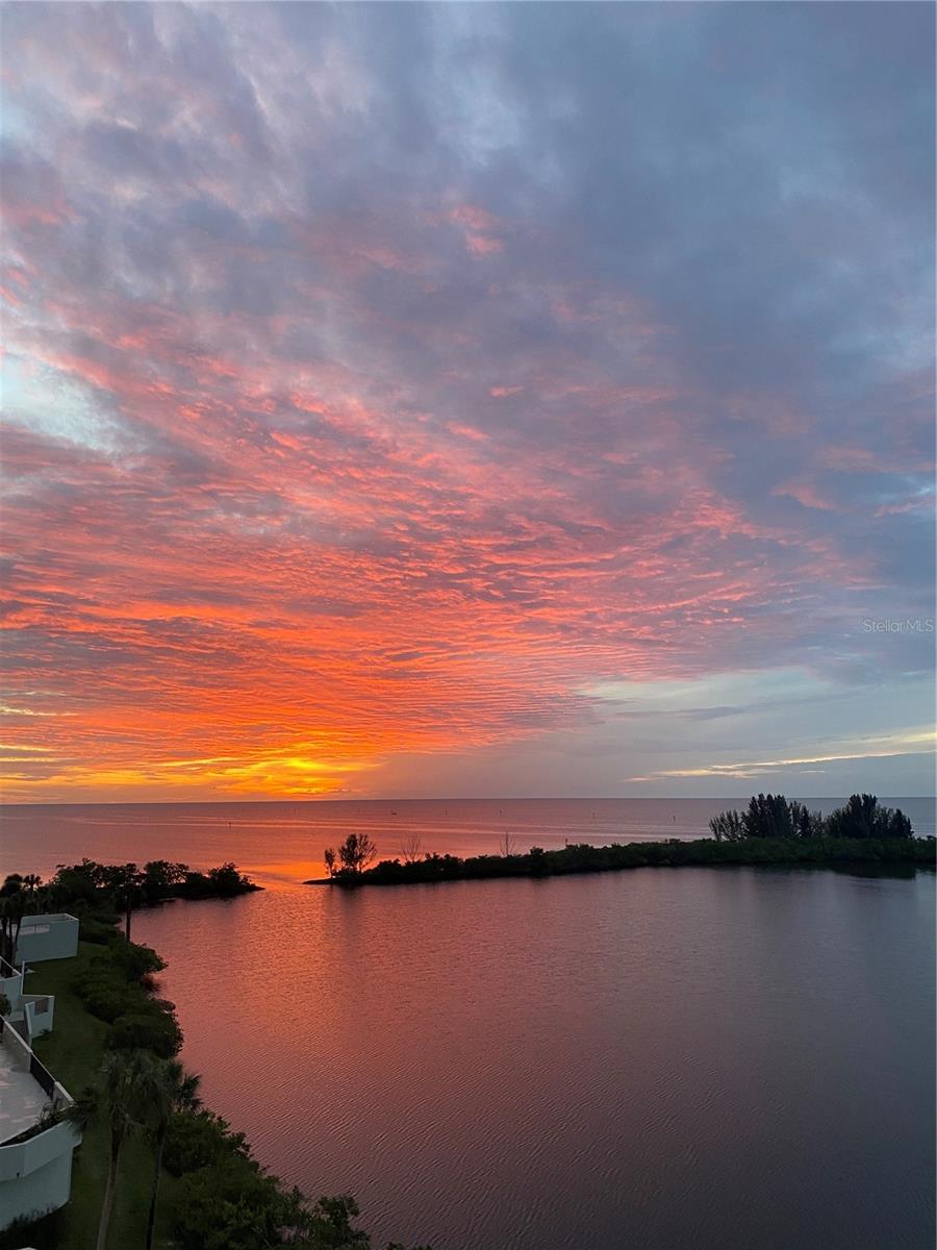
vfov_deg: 67.3
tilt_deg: +11.1
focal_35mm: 26
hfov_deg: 53.1
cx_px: 468
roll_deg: -0.2
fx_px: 938
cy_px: 625
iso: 125
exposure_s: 1/63
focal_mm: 4.25
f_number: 1.8
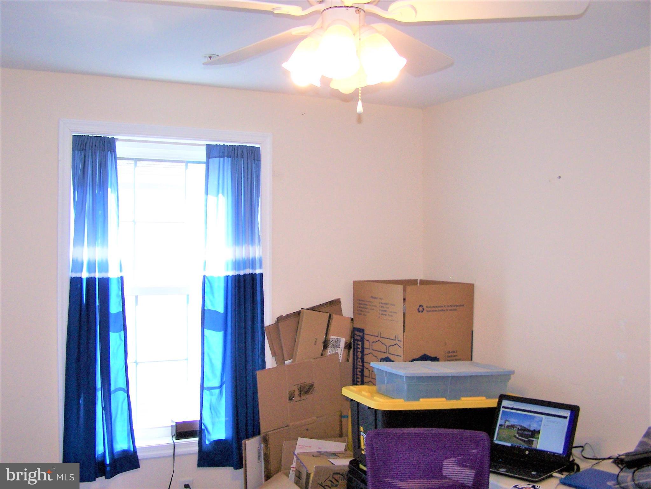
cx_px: 326
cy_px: 244
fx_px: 715
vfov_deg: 37.7
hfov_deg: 49.0
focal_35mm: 38
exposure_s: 1/90
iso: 140
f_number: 2.8
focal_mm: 6.3
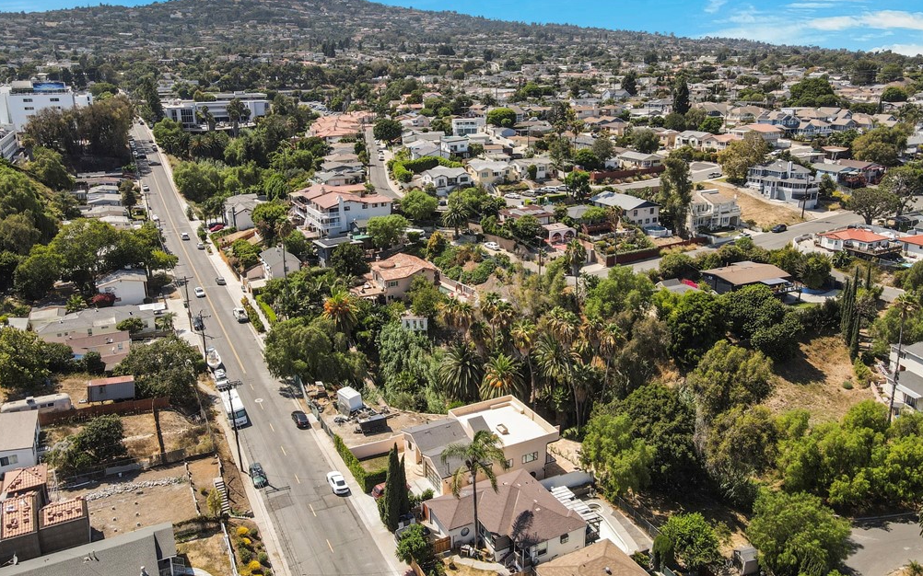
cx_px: 461
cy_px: 252
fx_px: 654
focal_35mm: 26
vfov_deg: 47.5
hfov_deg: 70.4
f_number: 2.8
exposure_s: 1/640
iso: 100
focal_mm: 4.5
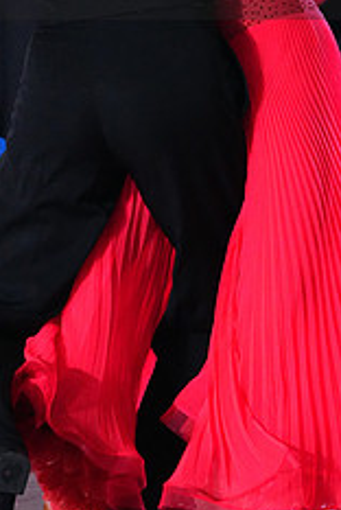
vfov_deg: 4.1
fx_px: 7040
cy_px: -53
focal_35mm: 497
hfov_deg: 2.8
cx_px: 54
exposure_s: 1/400
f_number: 6.3
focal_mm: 200
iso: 10000
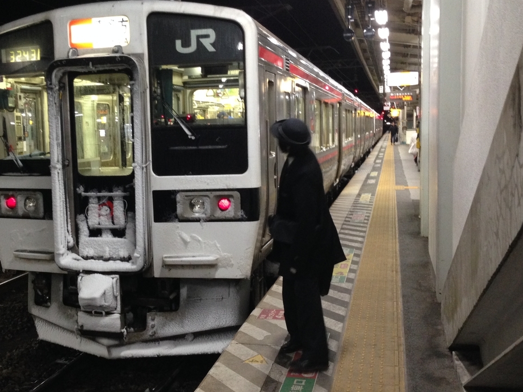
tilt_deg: -5.0
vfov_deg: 33.6
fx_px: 650
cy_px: 182
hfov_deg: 43.6
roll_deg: +1.4
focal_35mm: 43
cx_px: 206
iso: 200
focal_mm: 4.12
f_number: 2.4
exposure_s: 1/20
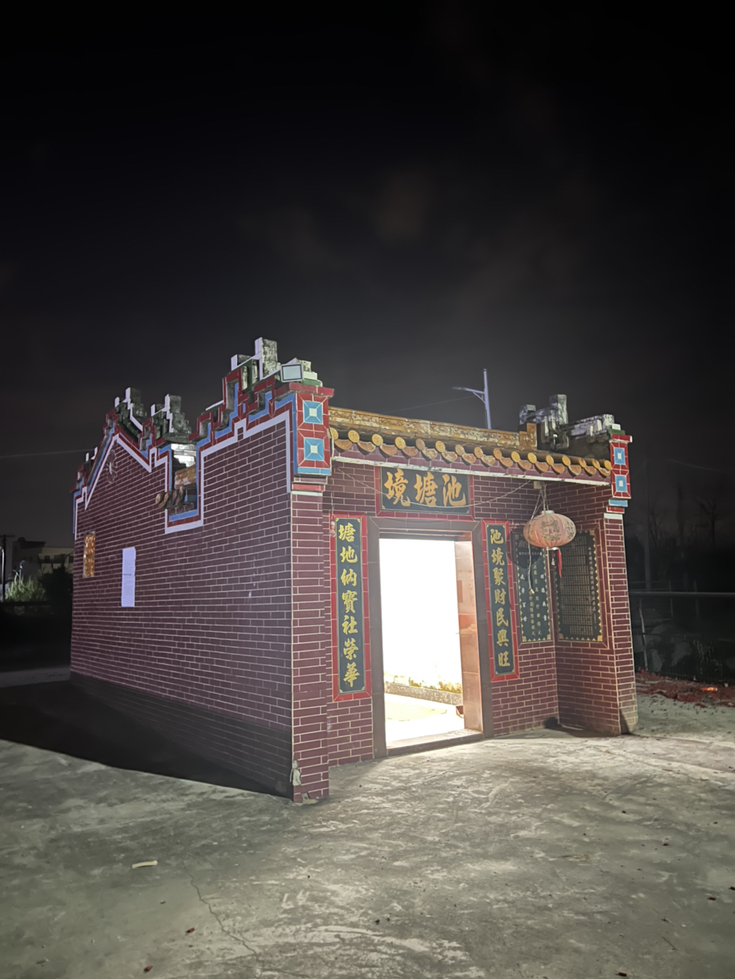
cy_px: 490
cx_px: 368
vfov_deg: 67.3
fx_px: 736
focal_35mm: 26
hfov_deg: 53.1
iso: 640
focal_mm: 5.7
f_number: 1.5
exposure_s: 1/8
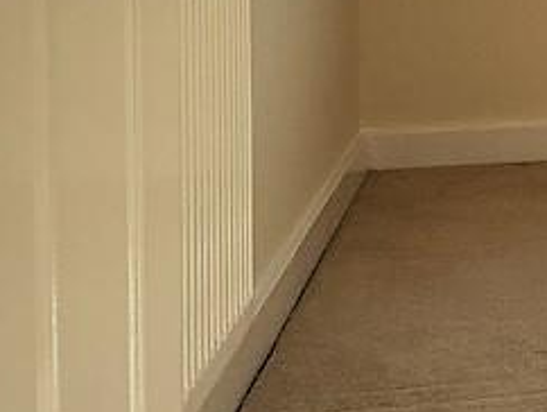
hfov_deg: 15.3
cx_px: 992
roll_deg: +0.2
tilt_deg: -1.4
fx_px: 1740
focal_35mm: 110
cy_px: -102
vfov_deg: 13.1
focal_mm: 4.25
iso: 32
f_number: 1.8
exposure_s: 1/898
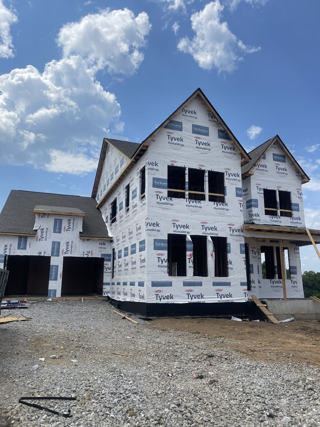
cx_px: 160
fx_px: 308
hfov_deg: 54.9
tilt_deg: +11.2
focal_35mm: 25
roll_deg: -0.3
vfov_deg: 69.4
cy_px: 214
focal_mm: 5.1
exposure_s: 1/5917
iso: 32
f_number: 1.6
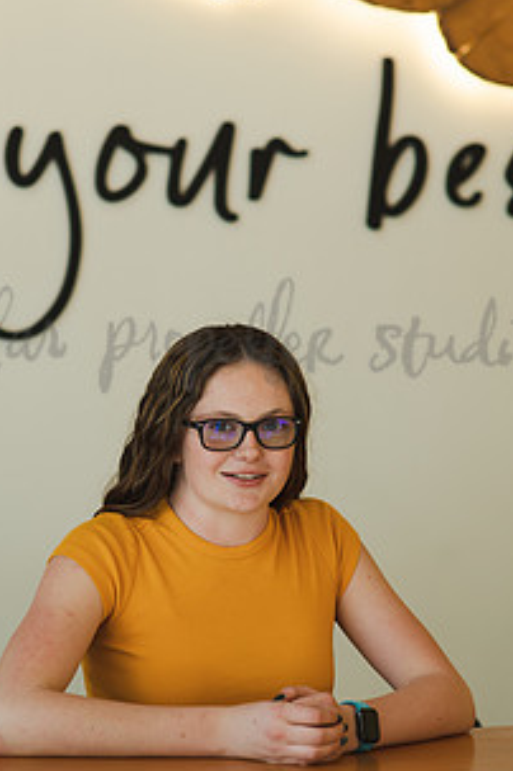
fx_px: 2699
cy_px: 335
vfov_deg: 16.3
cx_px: 220
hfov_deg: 10.9
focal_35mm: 126
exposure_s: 1/200
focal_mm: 85
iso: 160
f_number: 2.5
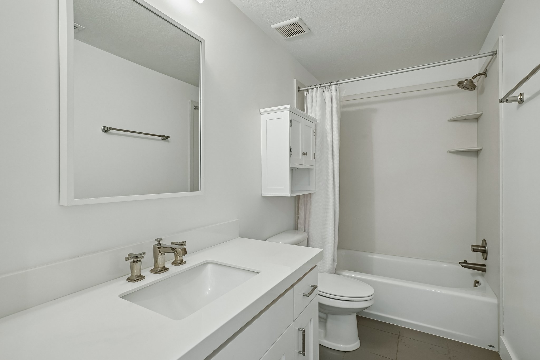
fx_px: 255
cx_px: 270
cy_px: 180
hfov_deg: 93.3
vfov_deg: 70.4
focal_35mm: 17
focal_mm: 17
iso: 400
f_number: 8
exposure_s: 1/4
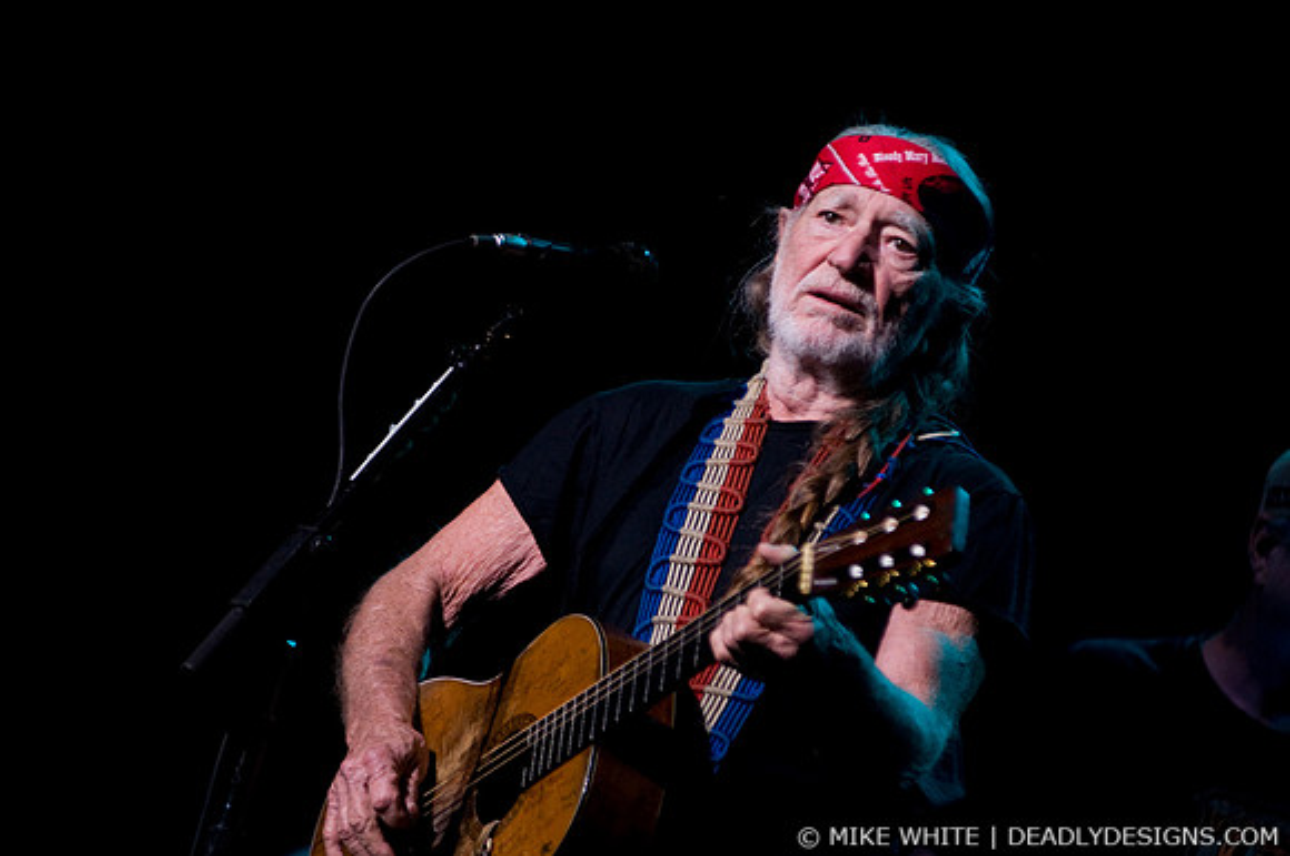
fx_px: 10735
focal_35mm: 300
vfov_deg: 4.6
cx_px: 645
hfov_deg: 6.9
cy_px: 428
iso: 800
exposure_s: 1/320
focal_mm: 200
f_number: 3.2
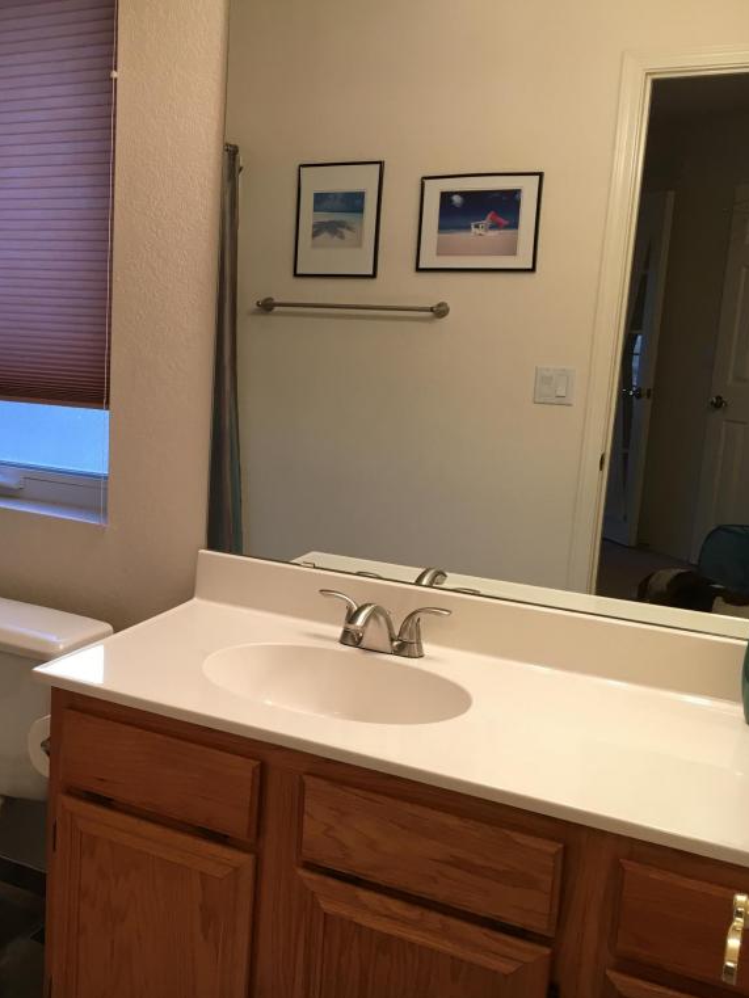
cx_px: 146
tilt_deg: -11.5
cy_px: 502
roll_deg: -1.0
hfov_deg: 35.6
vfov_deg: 47.9
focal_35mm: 39
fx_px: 1125
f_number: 2.2
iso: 50
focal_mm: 4.15
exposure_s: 1/30
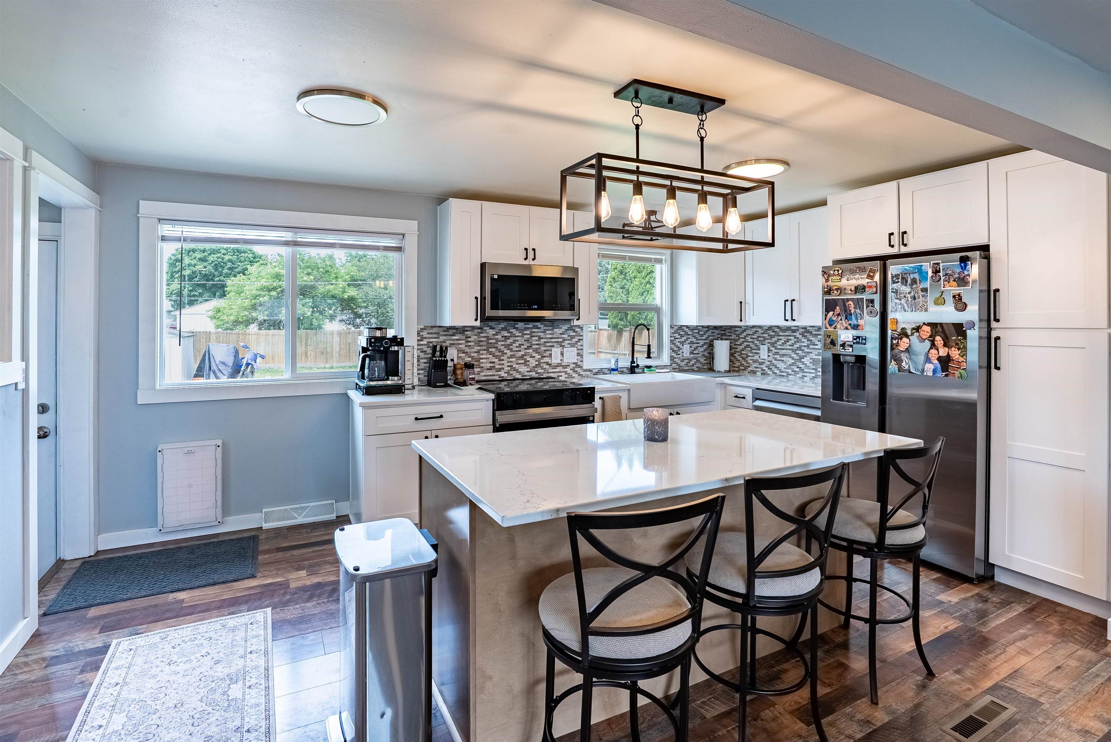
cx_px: 556
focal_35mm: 16
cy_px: 371
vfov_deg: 73.8
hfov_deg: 96.7
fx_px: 494
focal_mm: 16
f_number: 8
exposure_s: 1/1250
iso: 400
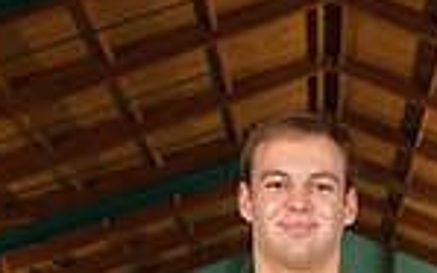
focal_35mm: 142
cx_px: 305
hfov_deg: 14.7
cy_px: 643
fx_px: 1691
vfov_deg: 8.5
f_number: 7.1
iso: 800
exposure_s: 1/250
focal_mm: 46
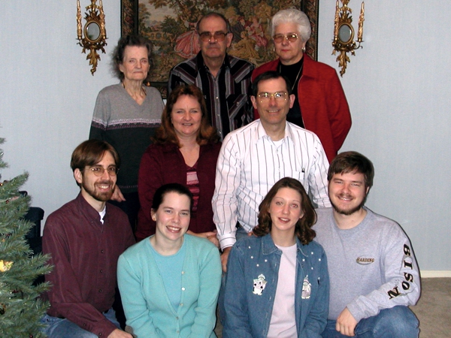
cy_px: 169
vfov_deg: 29.7
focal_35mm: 49
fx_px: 638
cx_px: 226
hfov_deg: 38.9
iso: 200
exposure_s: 1/59.9
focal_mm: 7.5
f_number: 3.2
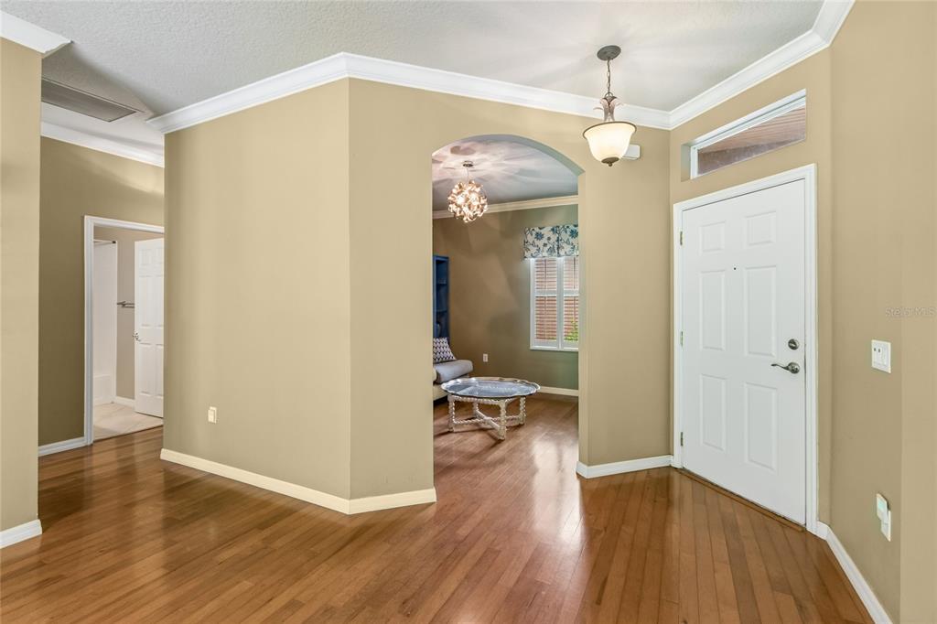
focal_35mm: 15
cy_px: 312
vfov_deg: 77.3
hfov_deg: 100.4
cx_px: 468
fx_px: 390
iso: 100
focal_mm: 10
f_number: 7.1
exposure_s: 1/4
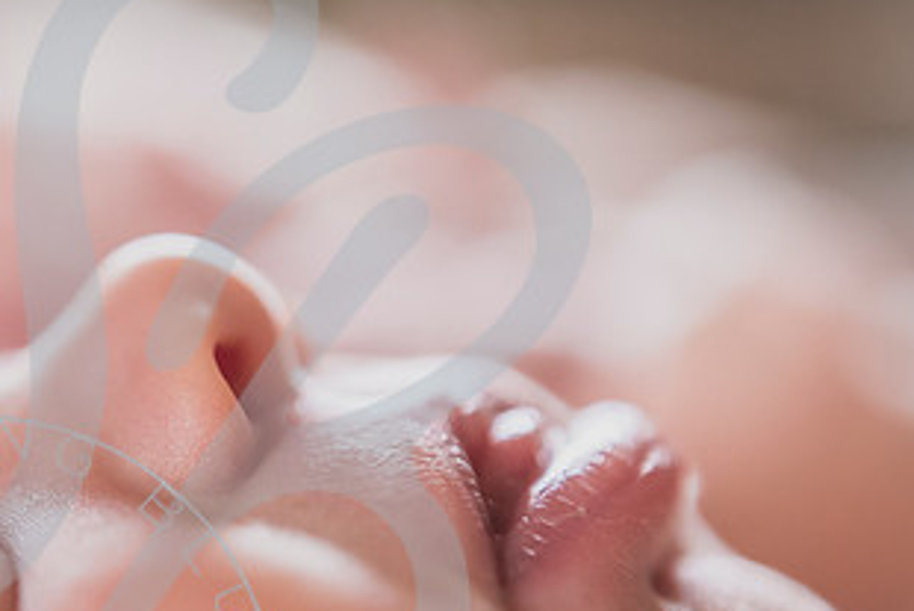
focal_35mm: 131
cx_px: 124
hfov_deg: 15.5
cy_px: 471
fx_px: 3327
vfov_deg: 10.5
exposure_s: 1/250
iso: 2500
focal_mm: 70
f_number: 4.5
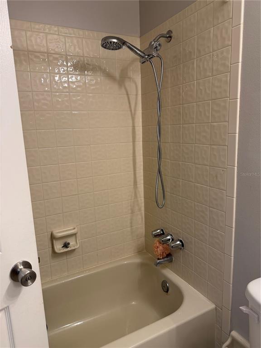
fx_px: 241
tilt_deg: -10.3
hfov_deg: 56.8
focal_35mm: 24
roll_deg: +2.8
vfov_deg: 71.6
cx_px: 130
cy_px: 174
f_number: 1.78
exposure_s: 1/120
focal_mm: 6.76
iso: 125
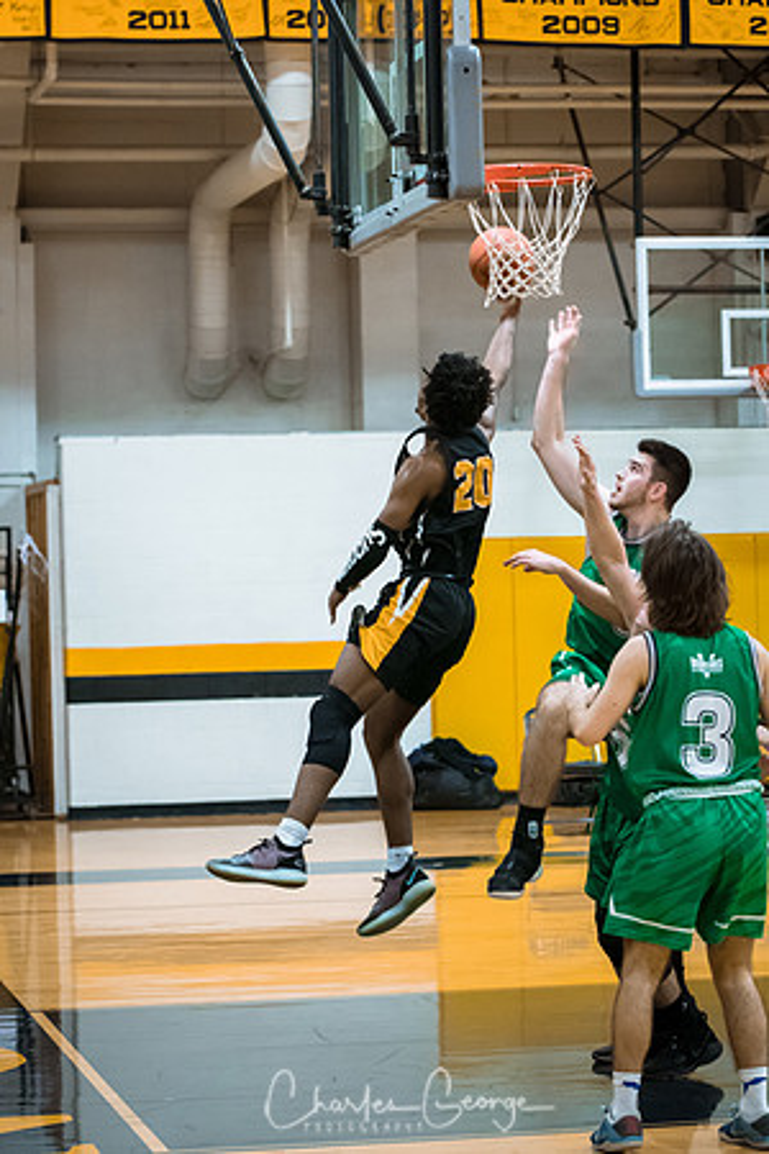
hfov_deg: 13.0
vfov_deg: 19.5
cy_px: 577
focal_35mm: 105
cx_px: 384
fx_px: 3364
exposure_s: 1/400
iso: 3200
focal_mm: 70
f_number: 2.8
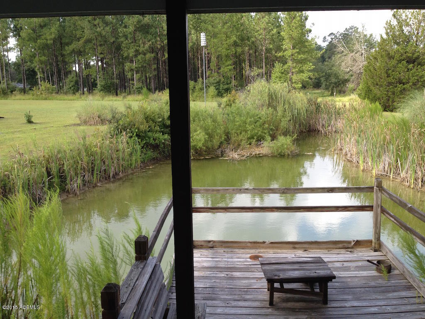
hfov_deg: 52.6
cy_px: 160
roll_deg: +0.6
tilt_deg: -15.6
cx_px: 212
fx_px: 430
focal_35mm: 35
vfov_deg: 40.7
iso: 50
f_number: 2.4
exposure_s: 1/298
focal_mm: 4.28
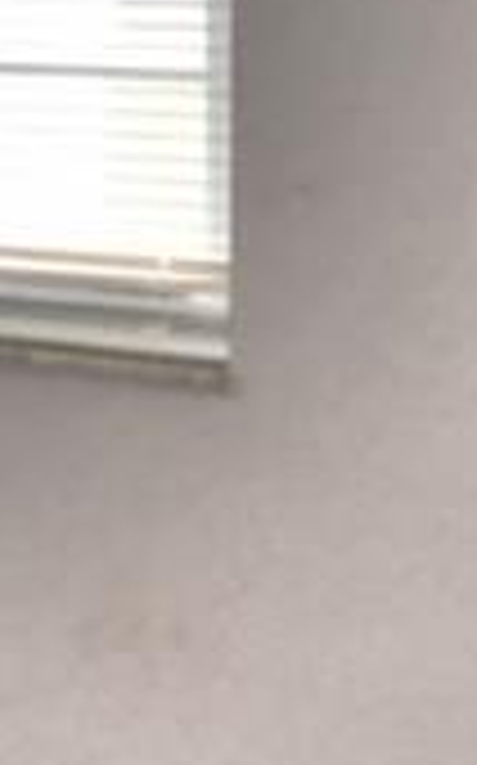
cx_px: -1480
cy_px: -117
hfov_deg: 6.9
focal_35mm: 144
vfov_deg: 14.1
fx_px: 3000
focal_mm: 10
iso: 200
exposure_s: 1/30
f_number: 4.5
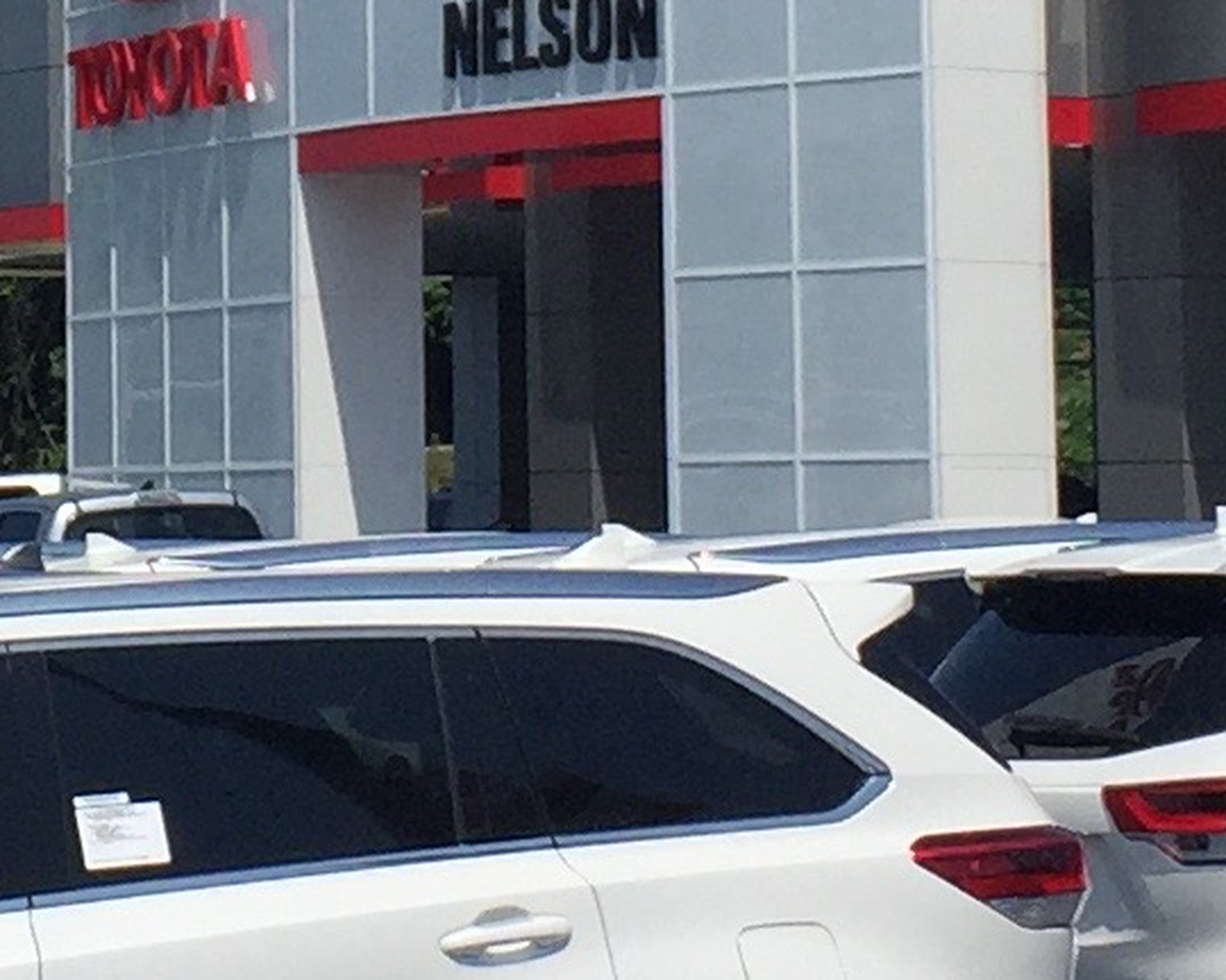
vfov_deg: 9.0
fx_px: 6205
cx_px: -27
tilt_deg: +5.7
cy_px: -100
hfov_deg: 11.2
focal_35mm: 171
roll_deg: +1.0
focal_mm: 4.15
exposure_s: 1/3968
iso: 32
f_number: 2.2
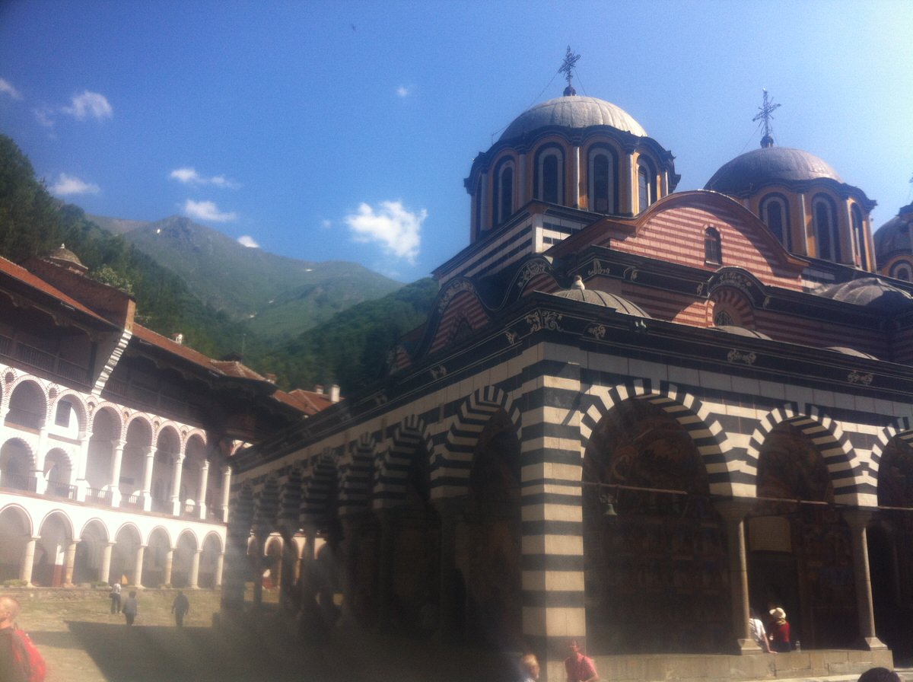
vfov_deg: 40.6
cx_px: 456
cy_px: 341
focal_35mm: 35
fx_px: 922
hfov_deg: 52.7
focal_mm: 3.85
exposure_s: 1/736
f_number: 2.8
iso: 80
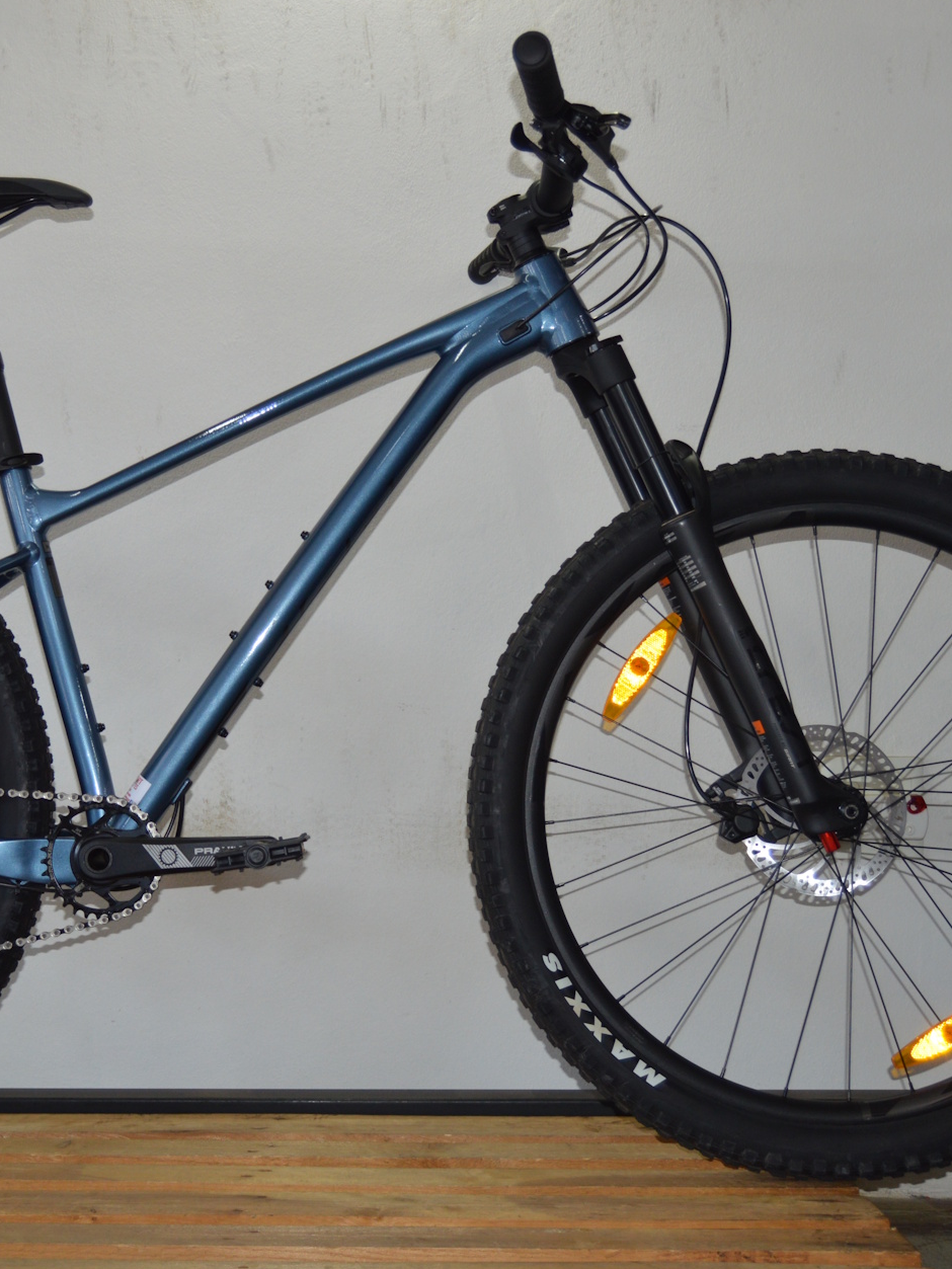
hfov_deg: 27.3
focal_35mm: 53
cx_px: 282
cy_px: 640
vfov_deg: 36.2
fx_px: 1943
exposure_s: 1/60
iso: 400
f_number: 4
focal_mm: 24
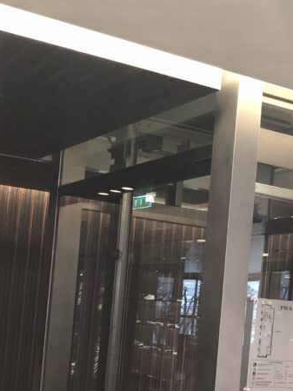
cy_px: 290
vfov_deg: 29.0
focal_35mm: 66
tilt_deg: +0.8
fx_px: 746
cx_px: 226
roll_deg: -4.7
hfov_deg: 22.0
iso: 100
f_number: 1.8
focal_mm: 3.99
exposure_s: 1/11
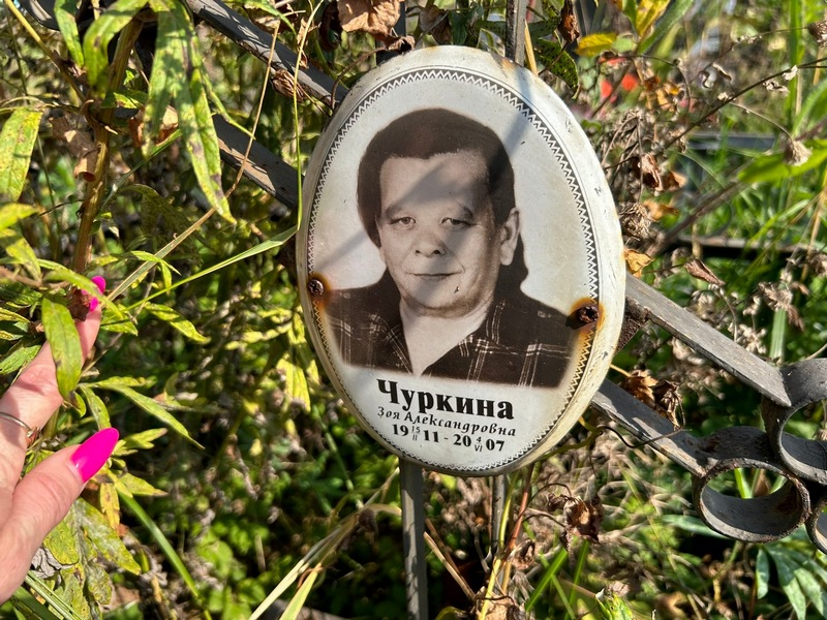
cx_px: 414
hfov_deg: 67.3
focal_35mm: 26
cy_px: 310
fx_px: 621
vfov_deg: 53.1
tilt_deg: -27.0
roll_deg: +3.2
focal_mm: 5.7
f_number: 1.5
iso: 50
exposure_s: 1/1934
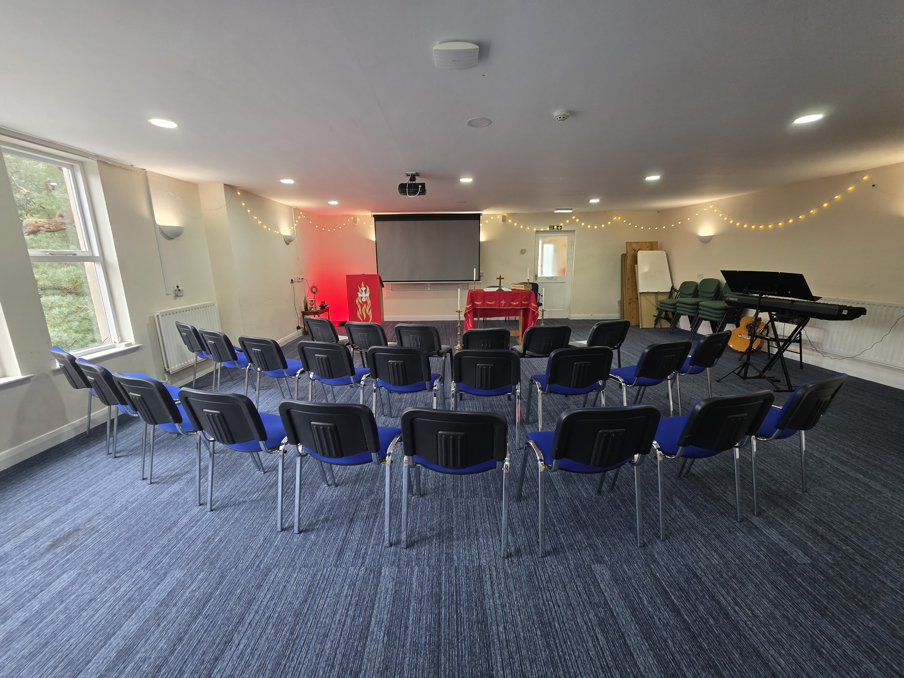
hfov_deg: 106.2
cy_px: 339
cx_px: 452
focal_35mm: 13
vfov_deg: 89.9
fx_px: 339
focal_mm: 2.2
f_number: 1.9
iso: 200
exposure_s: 1/50
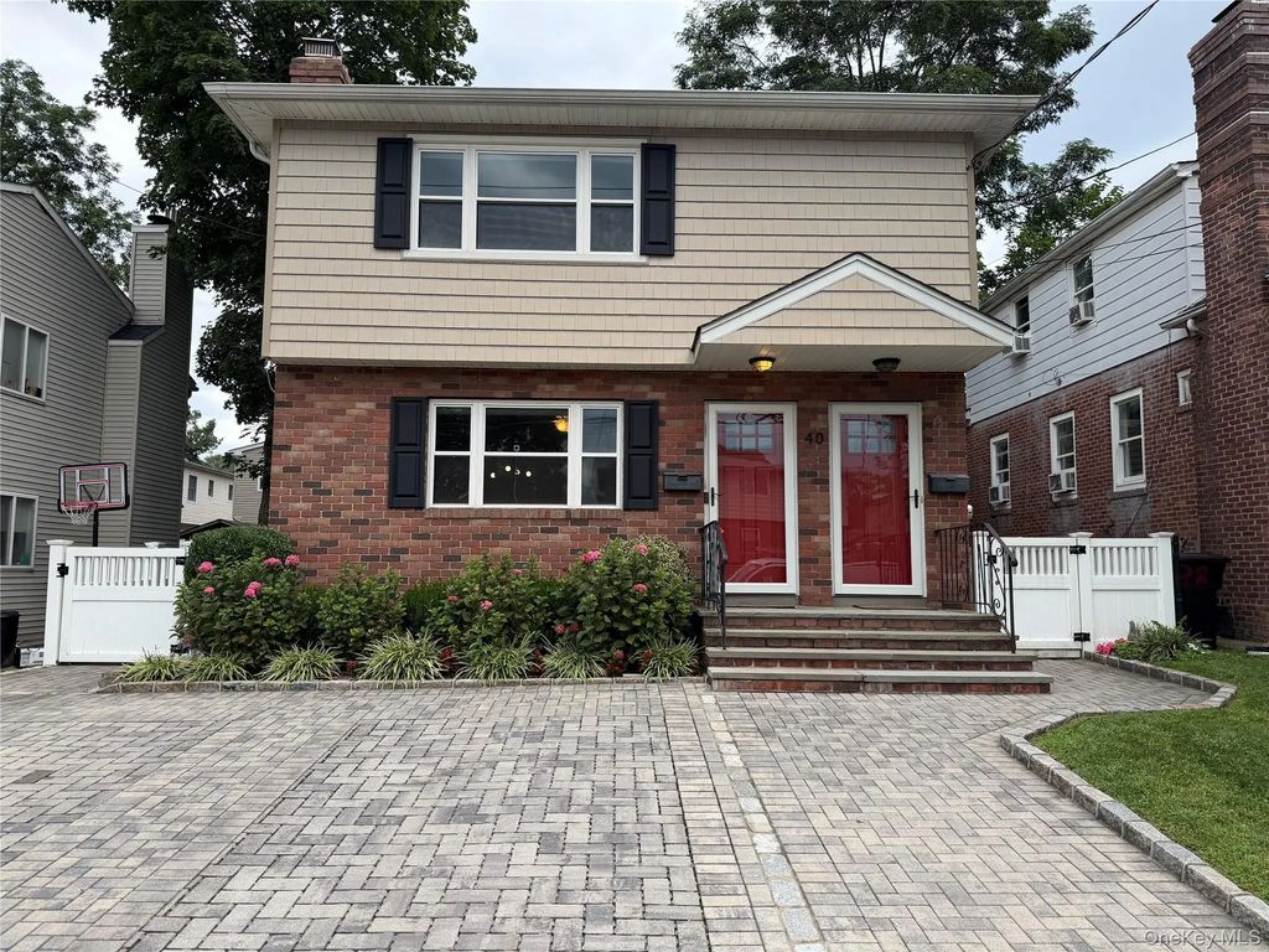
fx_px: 880
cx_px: 634
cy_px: 476
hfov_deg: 71.6
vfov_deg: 56.8
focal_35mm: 24
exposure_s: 1/1337
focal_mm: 6.76
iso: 80
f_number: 1.78
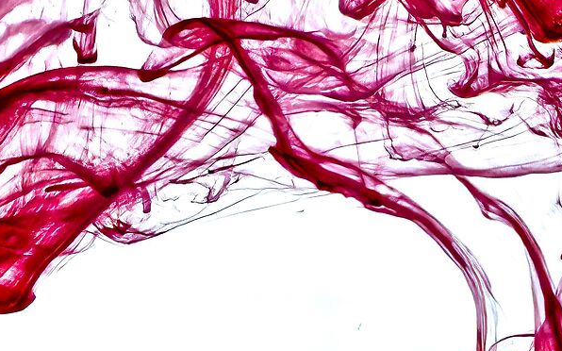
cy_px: -73
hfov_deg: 5.3
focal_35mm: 393
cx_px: -100
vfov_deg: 3.3
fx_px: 6017
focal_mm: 46
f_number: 10
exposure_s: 1/320
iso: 200
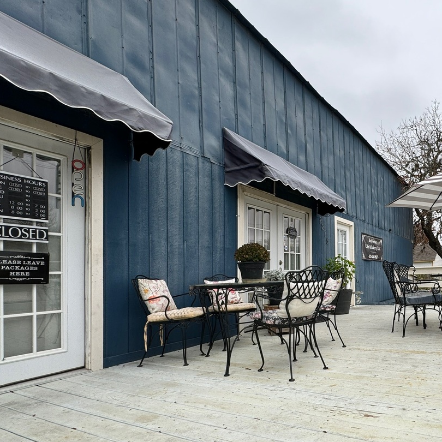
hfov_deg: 64.4
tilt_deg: +1.3
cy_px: 268
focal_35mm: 22
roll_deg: +1.8
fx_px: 318
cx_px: 344
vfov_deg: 68.8
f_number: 2.2
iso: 40
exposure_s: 1/340
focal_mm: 2.22
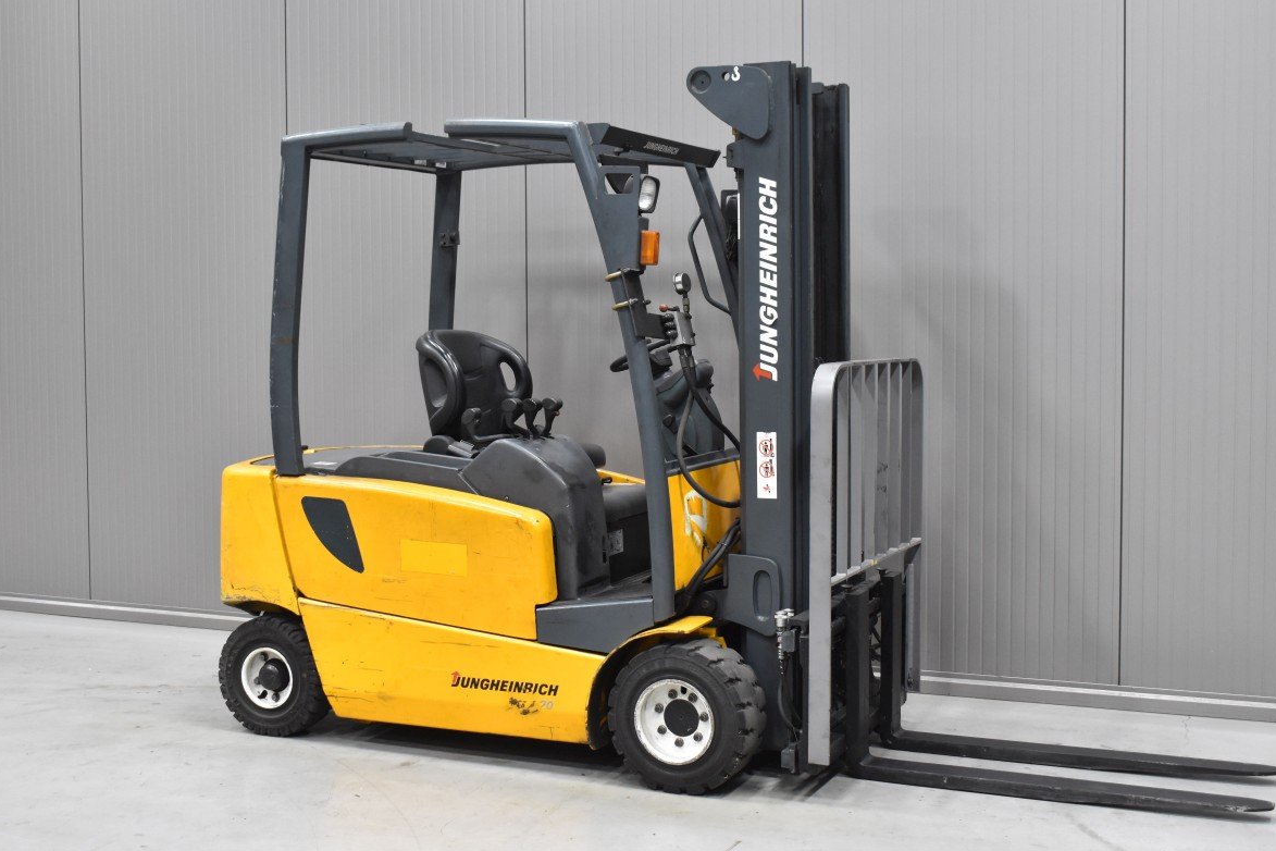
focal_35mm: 45
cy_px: 417
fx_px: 1578
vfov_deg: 30.2
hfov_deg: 44.0
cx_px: 629
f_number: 5.6
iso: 1600
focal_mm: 29
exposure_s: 1/30
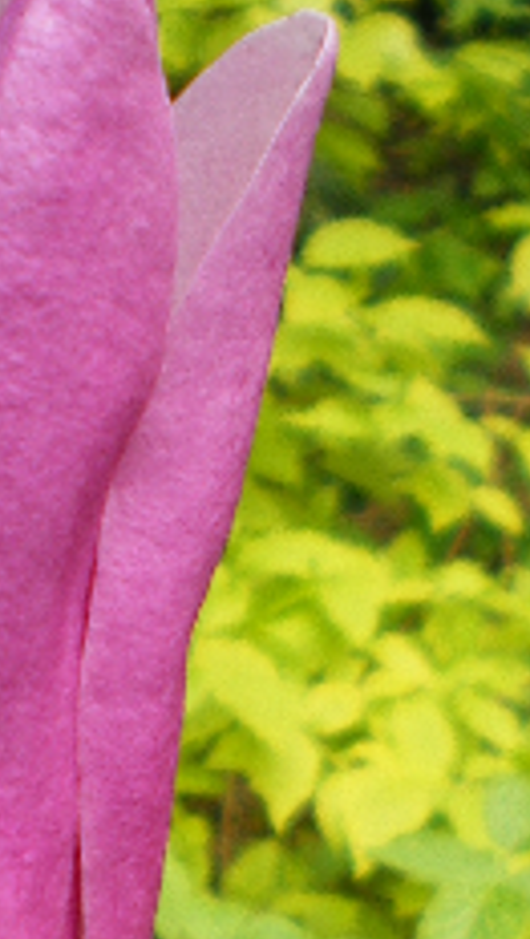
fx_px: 2690
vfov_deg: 19.3
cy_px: 903
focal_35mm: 108
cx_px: 206
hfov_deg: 11.2
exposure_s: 1/50
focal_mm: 6.3
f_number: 3.1
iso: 50
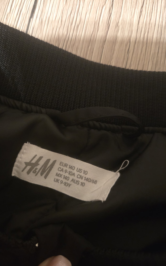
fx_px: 181
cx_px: 64
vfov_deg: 72.5
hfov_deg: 48.9
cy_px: 136
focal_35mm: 25
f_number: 1.8
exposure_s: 1/16.7
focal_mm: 5.4
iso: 2500
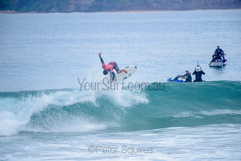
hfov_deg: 4.1
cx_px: 120
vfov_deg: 2.8
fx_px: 3348
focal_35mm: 500
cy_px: 80
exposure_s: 1/2000
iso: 400
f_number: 5.6
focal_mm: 500
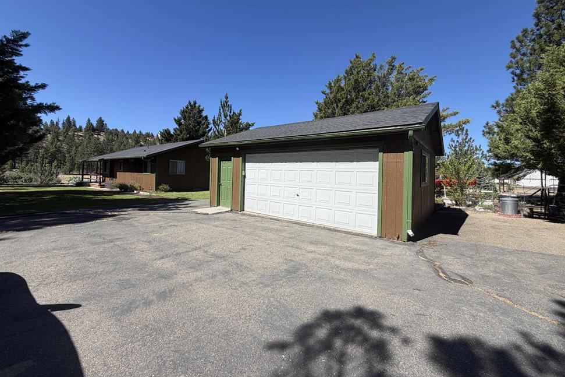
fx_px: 235
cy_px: 172
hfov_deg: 100.4
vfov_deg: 77.1
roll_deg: -1.6
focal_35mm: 15
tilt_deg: +0.1
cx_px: 282
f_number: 2.2
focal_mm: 2.22
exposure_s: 1/770
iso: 25
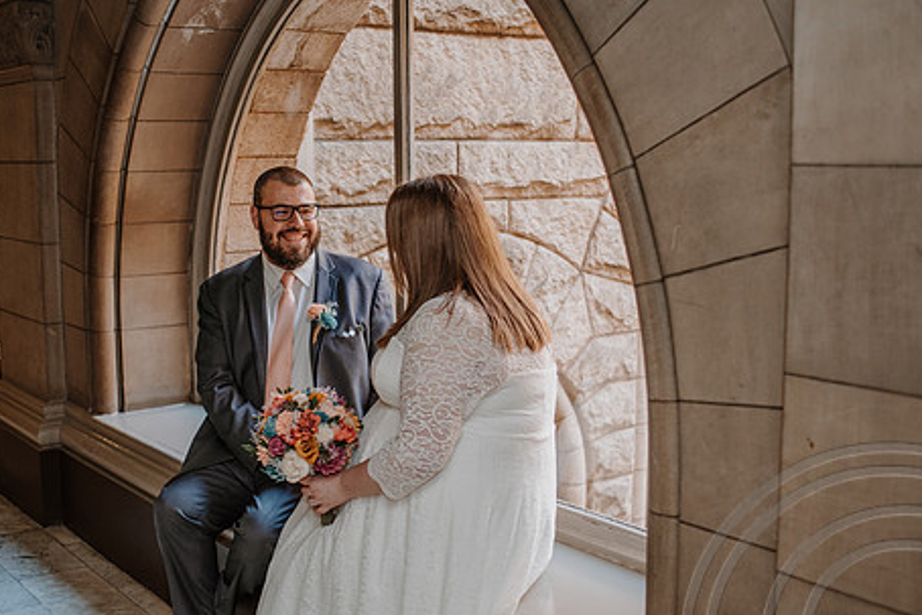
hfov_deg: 42.5
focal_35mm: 46
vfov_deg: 29.3
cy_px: 295
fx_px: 1178
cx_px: 366
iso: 720
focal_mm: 35
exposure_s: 1/200
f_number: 2.5
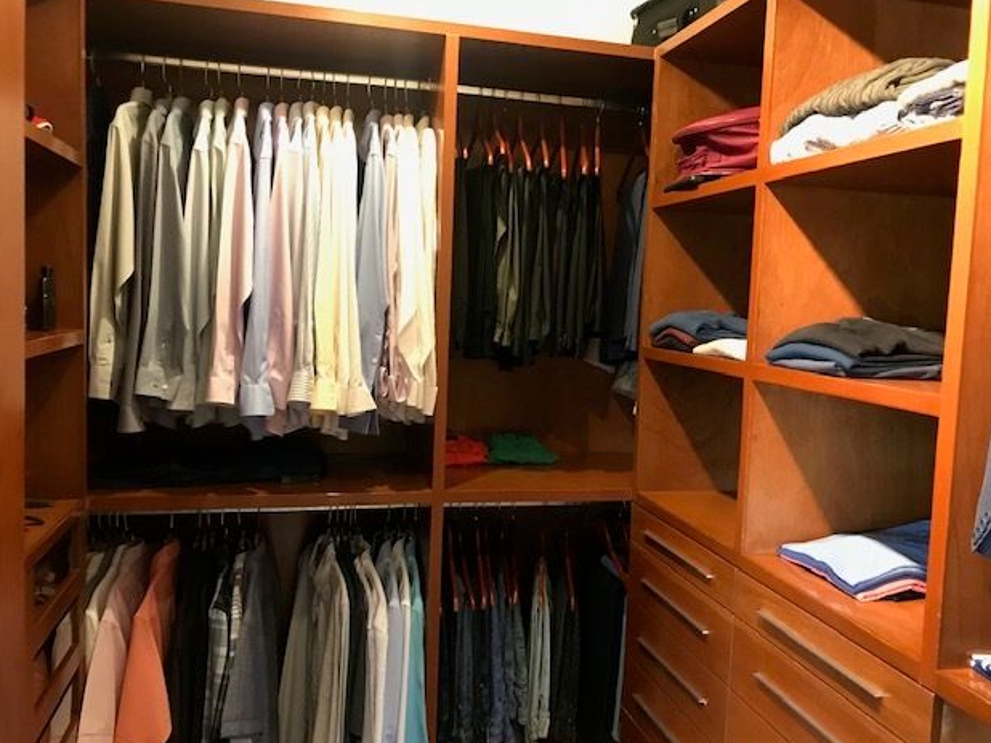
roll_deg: -2.3
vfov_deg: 48.2
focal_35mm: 29
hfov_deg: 61.7
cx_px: 504
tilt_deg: -4.9
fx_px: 830
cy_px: 374
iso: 100
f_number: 1.8
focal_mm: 3.99
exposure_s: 1/9
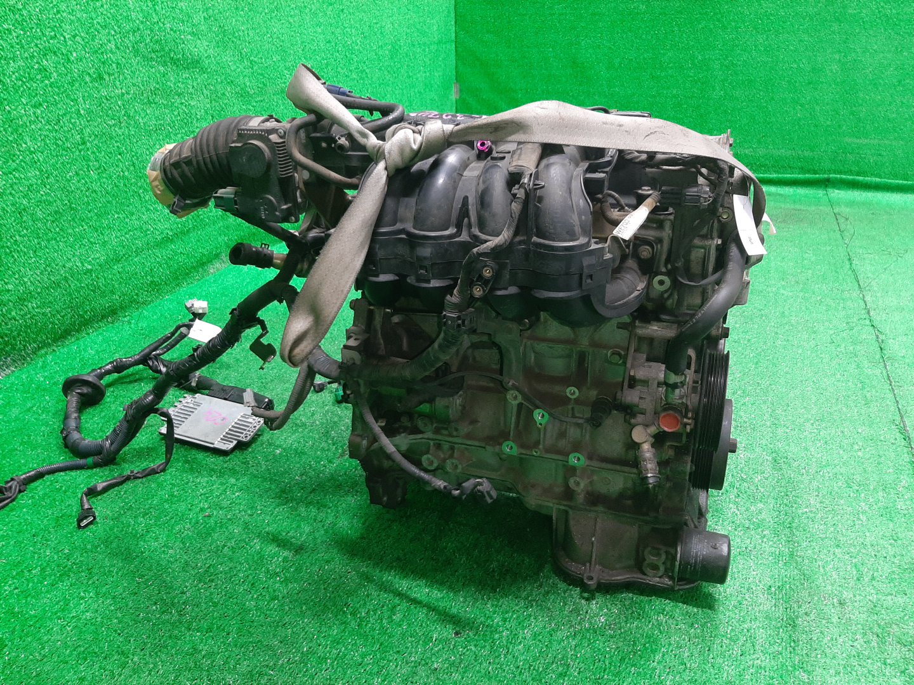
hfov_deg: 67.3
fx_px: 687
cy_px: 342
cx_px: 457
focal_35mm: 26
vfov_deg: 53.1
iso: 170
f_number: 1.7
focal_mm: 3.93
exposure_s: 1/33
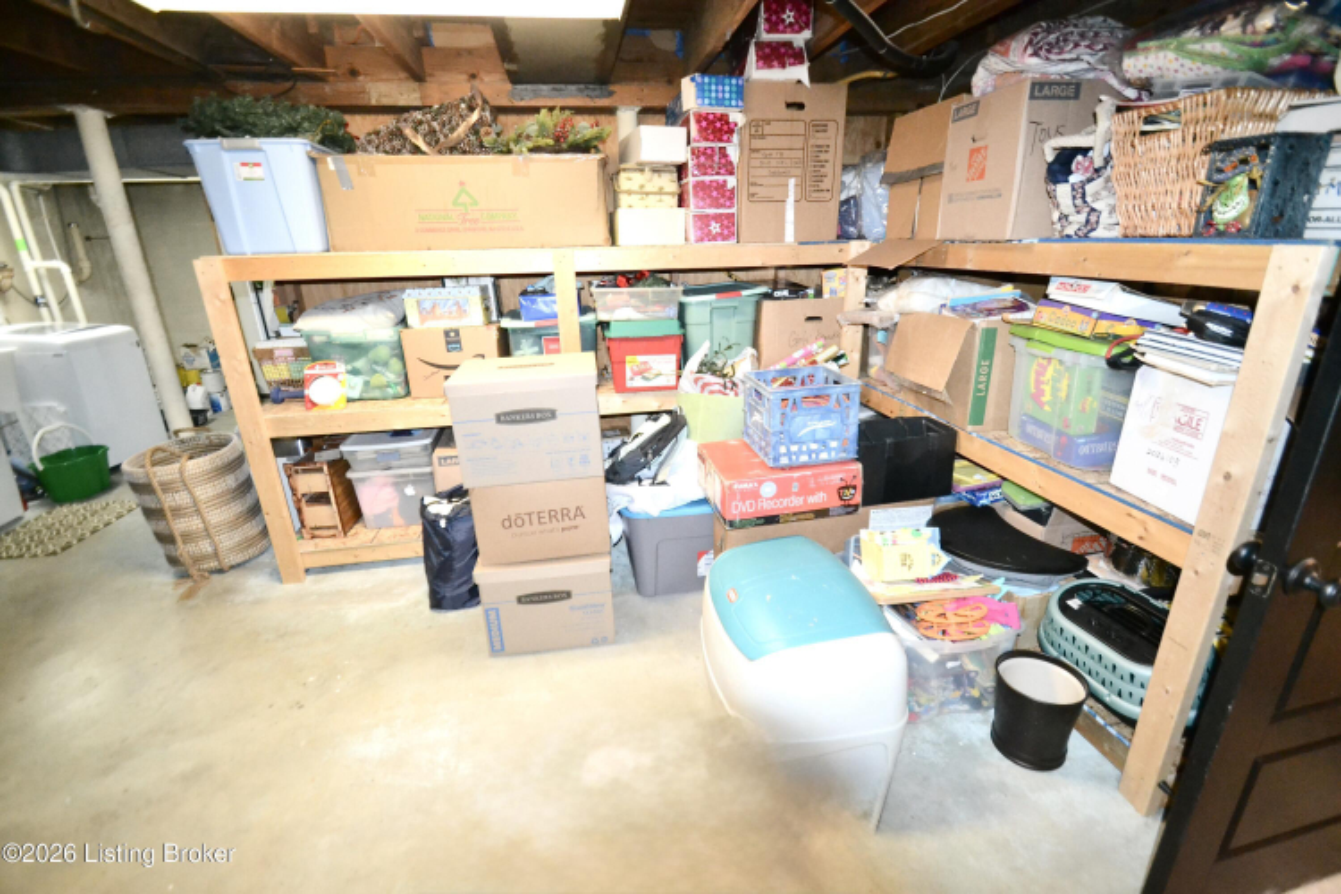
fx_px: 559
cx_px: 670
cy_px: 447
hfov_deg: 100.4
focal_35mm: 15
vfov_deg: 77.3
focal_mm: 10
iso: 3200
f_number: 3.5
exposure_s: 1/60
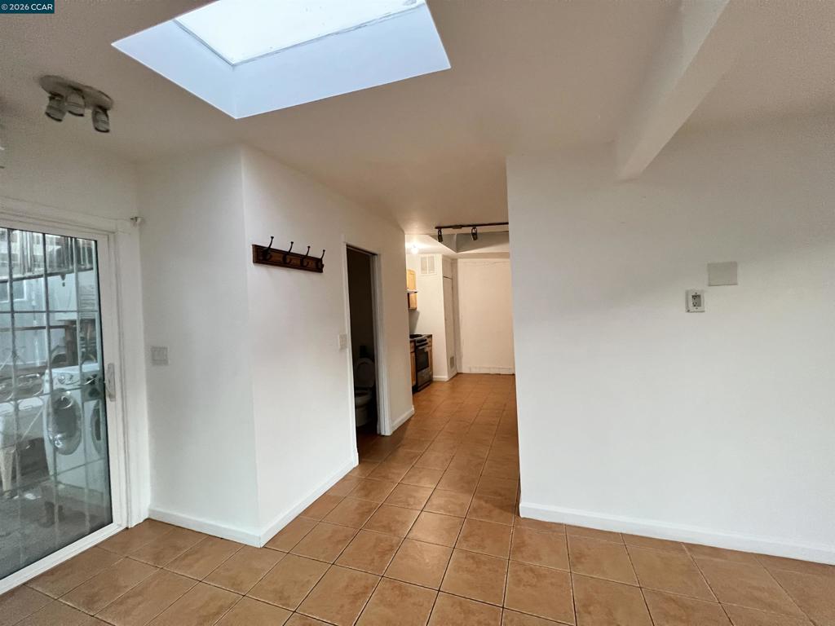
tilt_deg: +0.3
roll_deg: +2.1
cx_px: 418
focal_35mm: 13
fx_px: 314
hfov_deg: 106.2
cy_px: 313
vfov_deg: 89.9
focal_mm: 1.57
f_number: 1.8
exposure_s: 1/40
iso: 640
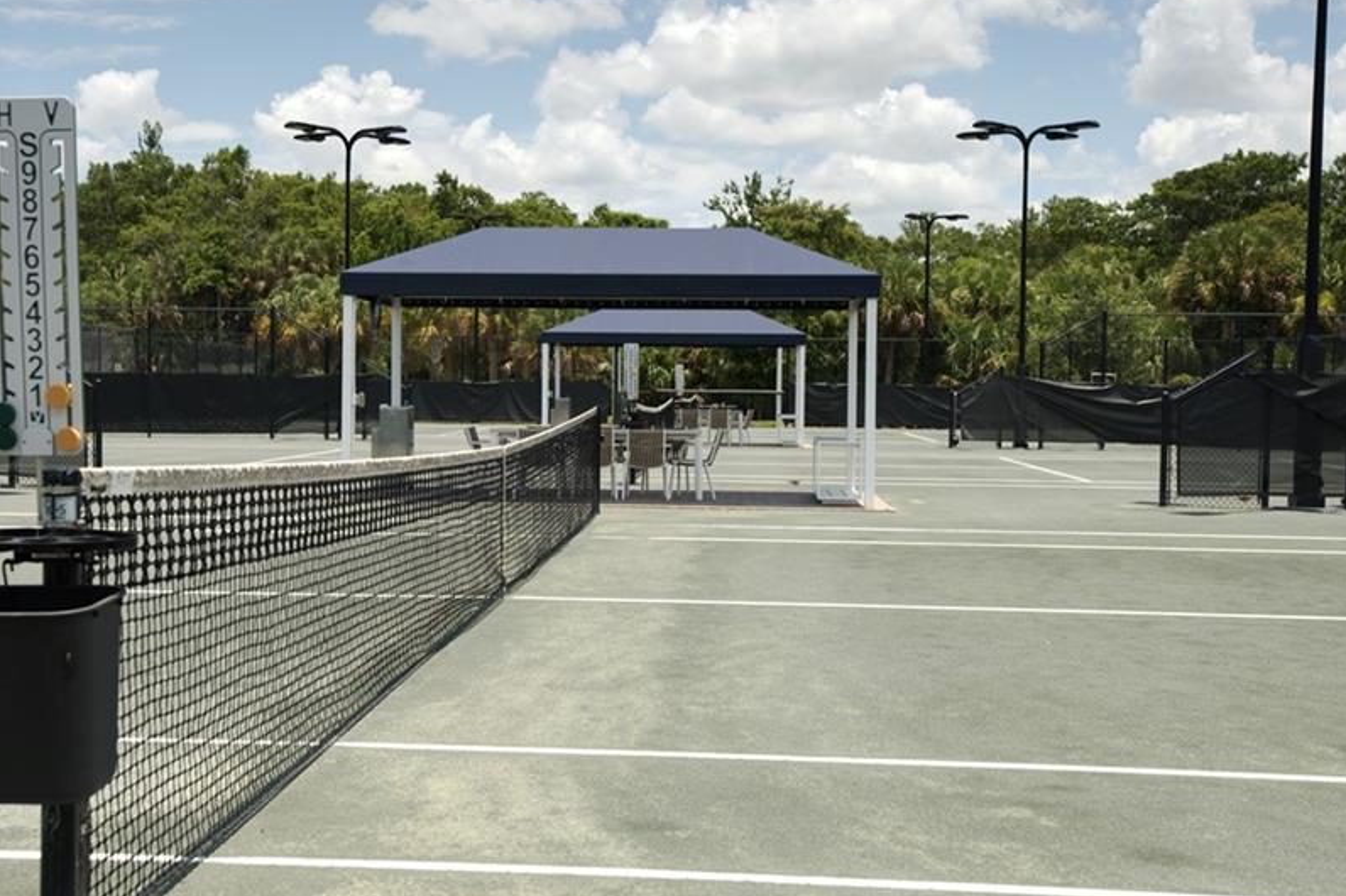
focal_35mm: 45
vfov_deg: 29.8
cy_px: 430
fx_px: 1682
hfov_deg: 43.5
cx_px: 594
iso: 100
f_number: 5
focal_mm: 35
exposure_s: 1/80
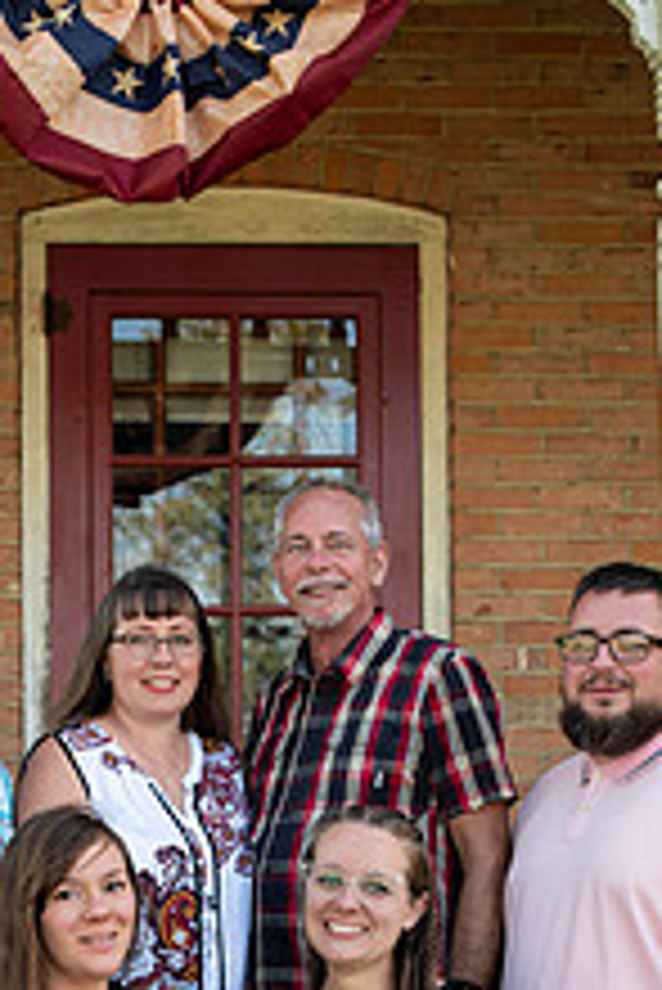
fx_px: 2533
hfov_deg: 14.9
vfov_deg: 21.3
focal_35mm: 92
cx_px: 234
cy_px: 1004
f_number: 6.3
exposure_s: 1/160
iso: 250
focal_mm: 45
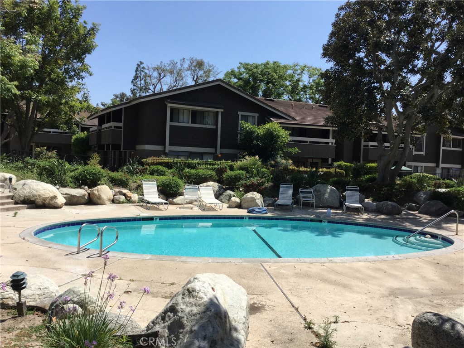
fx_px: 416
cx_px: 232
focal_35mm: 31
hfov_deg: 58.4
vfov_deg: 45.4
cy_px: 174
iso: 25
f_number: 2.4
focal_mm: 3.3
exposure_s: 1/1181
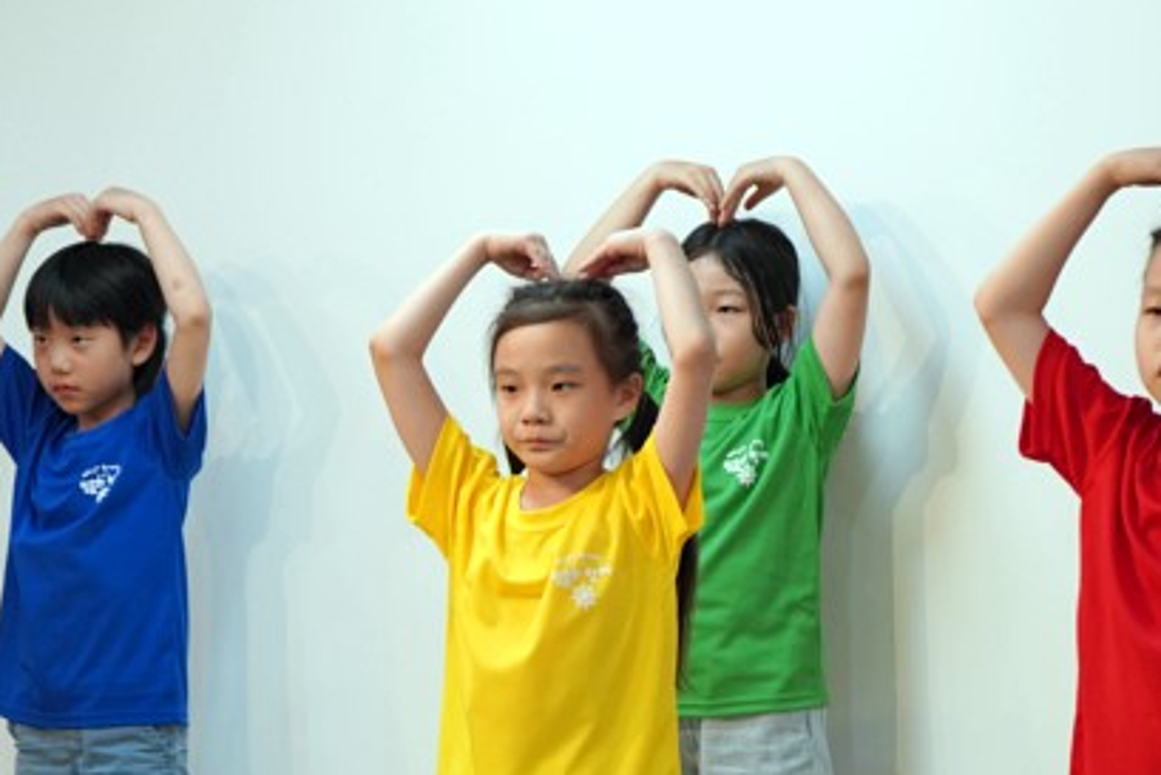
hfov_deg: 13.3
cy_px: 610
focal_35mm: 154
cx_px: 275
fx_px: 4968
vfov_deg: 8.9
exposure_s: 1/160
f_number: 4
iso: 800
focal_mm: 70
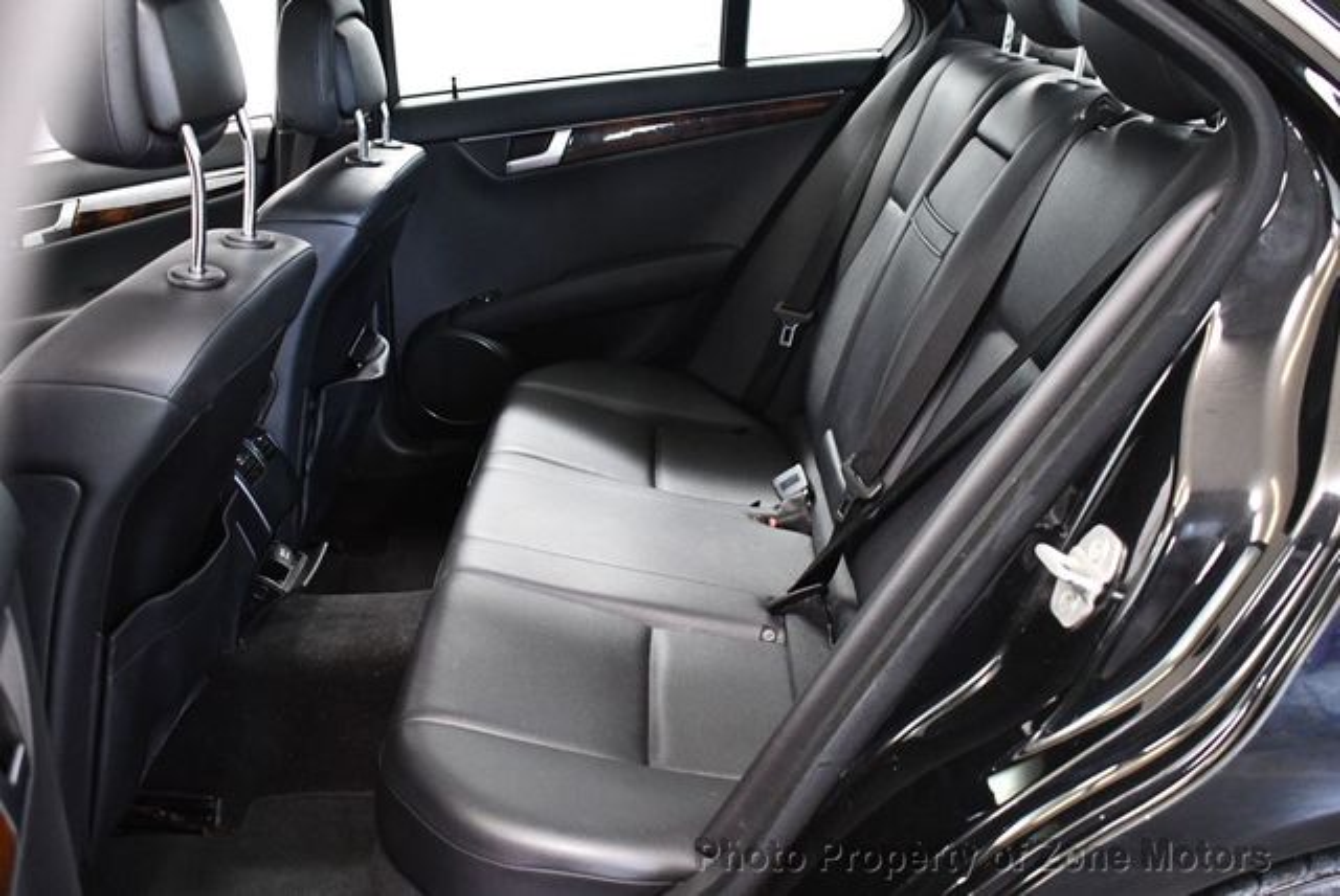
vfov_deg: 36.9
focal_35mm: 36
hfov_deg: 53.1
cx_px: 670
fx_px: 1341
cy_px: 448
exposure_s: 1/60
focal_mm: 18
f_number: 3.5
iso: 3600
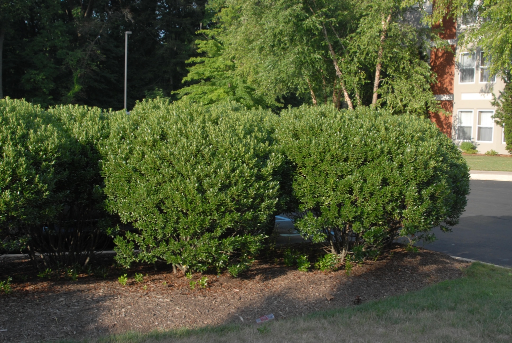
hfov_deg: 41.1
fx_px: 683
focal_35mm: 48
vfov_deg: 28.1
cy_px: 172
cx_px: 256
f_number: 8
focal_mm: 32
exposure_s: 1/250
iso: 400
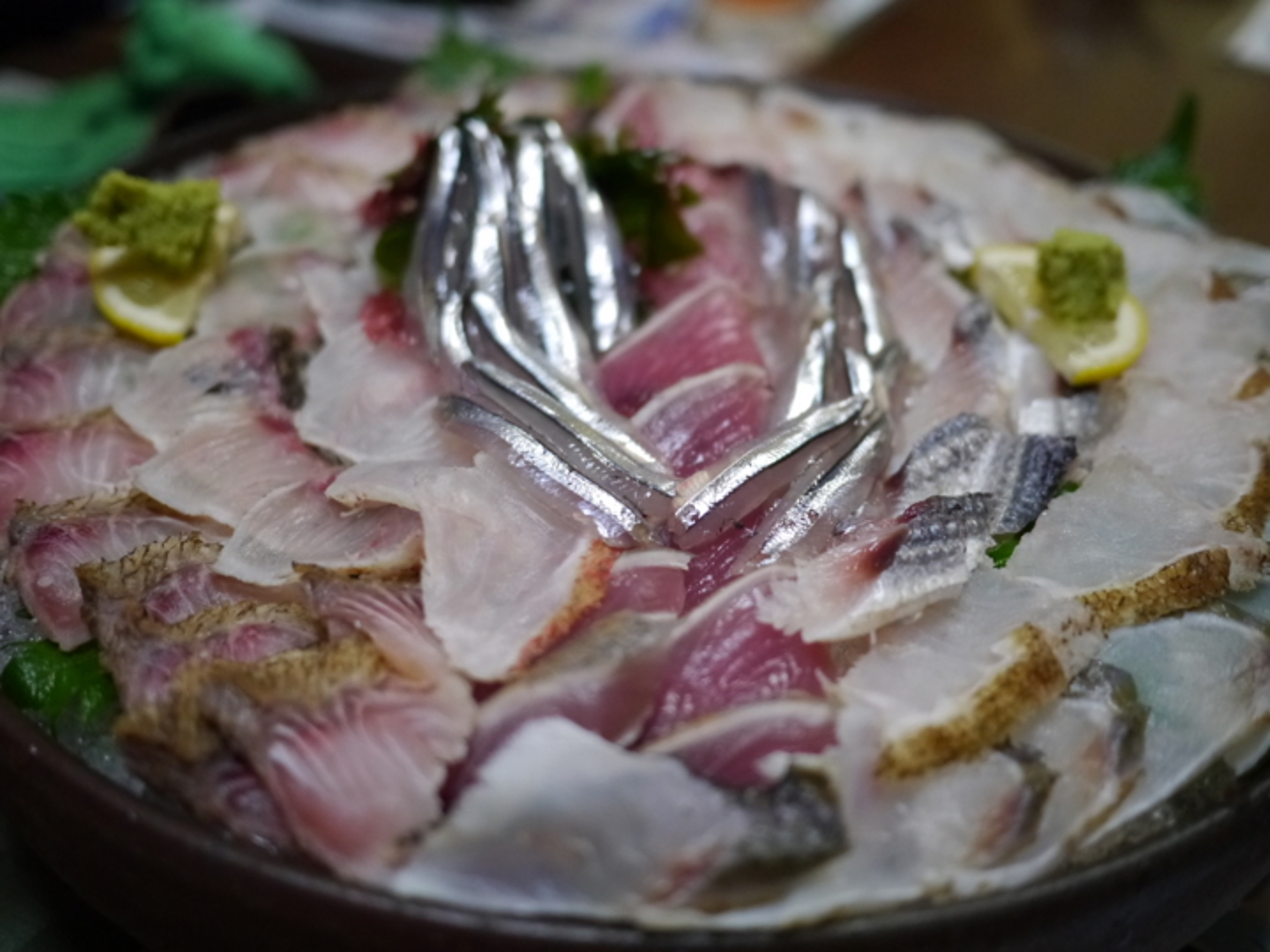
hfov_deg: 46.8
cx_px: 635
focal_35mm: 40
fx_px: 1468
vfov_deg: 36.0
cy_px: 476
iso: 1250
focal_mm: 20
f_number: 1.7
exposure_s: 1/250
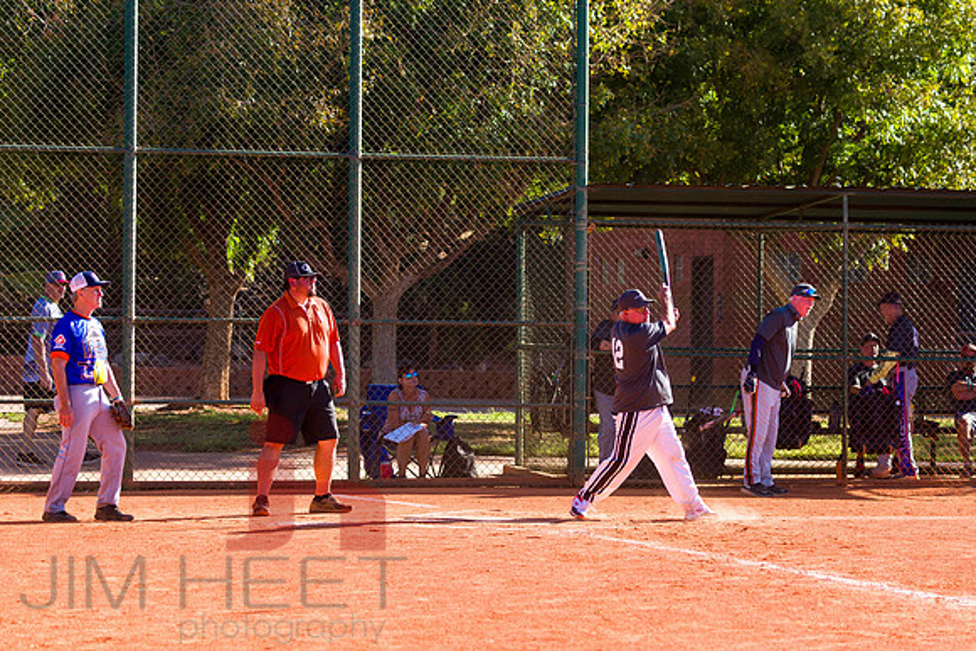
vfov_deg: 9.4
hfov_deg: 14.1
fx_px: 3946
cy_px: 357
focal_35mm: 146
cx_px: 641
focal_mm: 110
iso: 400
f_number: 4.8
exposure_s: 1/2500
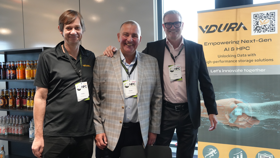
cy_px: 79
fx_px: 252
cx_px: 139
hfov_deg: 58.0
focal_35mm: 34
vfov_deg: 34.7
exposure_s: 1/160
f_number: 4
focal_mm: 32
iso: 4000
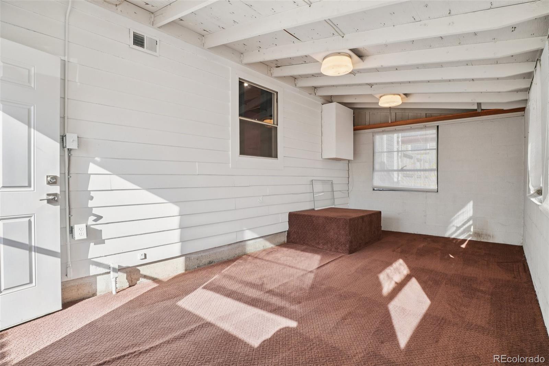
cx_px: 274
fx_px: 252
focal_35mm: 16
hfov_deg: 95.0
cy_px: 183
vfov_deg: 72.0
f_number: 8
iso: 100
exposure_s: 1/60
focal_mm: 11
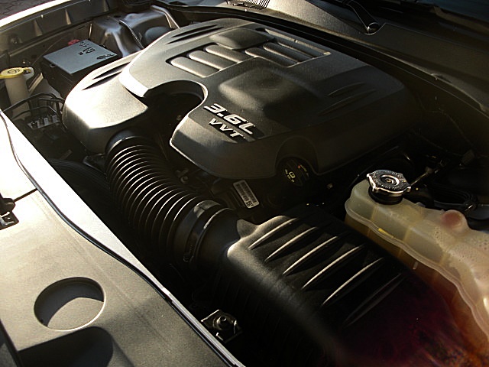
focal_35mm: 36
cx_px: 244
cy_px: 184
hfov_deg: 51.4
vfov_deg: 39.7
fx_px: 509
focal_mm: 6.3
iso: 50
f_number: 2.8
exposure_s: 1/160
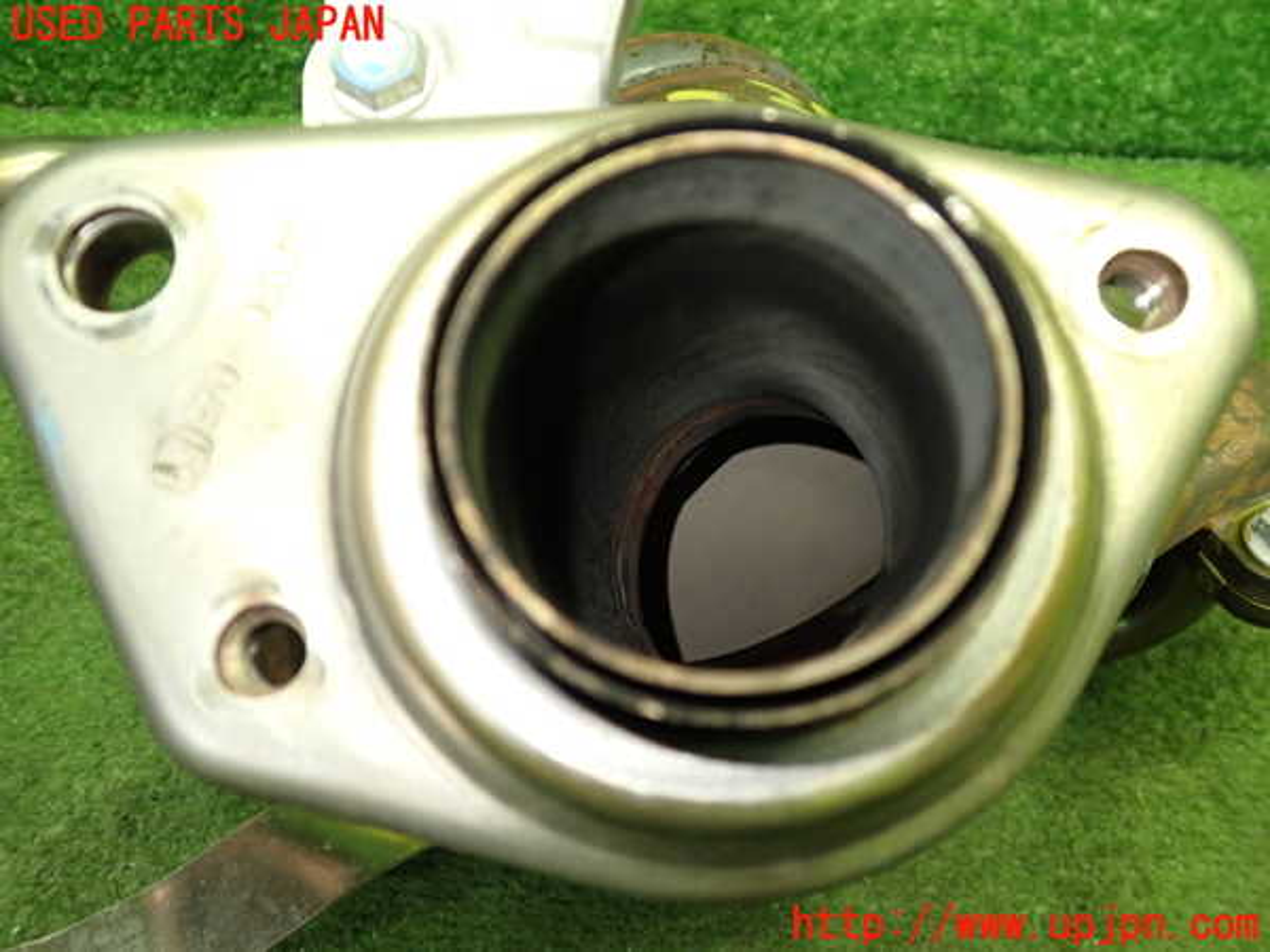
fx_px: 1101
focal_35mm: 30
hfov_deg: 60.0
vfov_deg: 46.8
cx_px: 635
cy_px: 476
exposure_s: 1/30
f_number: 2.3
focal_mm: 5.4
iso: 250
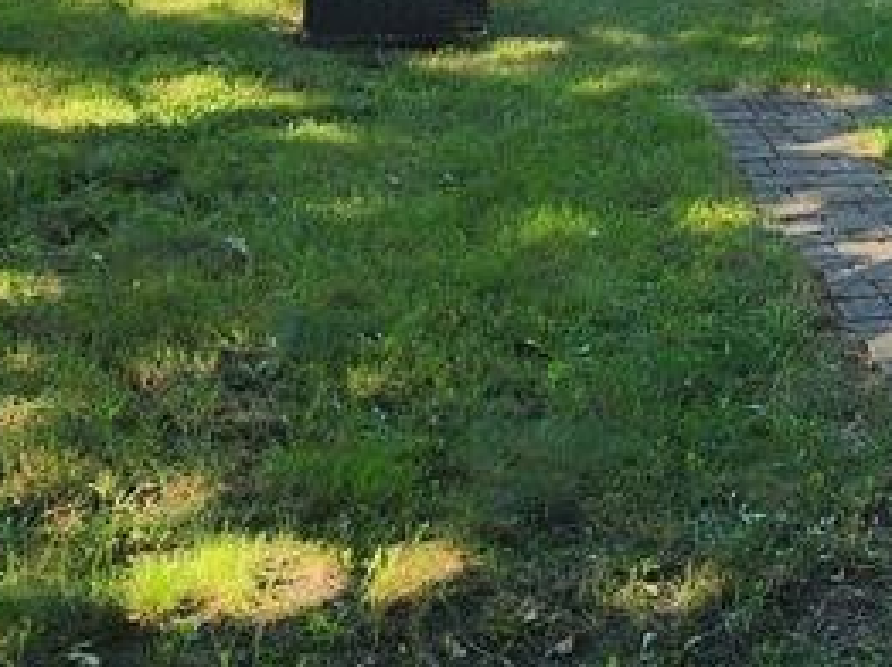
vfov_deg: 15.5
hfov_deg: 20.7
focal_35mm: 90
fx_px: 2317
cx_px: 984
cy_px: -238
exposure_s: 1/225
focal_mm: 5.4
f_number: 1.8
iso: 20
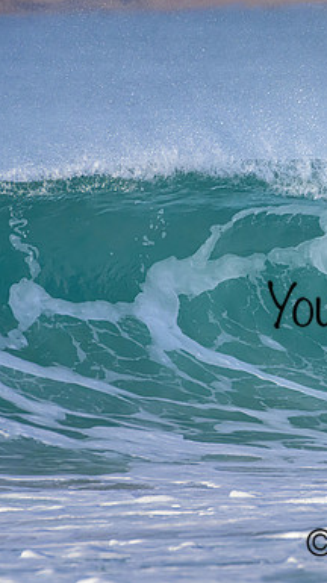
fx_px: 24388
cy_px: 292
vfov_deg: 1.4
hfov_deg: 0.8
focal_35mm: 1579
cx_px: 424
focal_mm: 1000
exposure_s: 1/1600
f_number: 11
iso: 4000
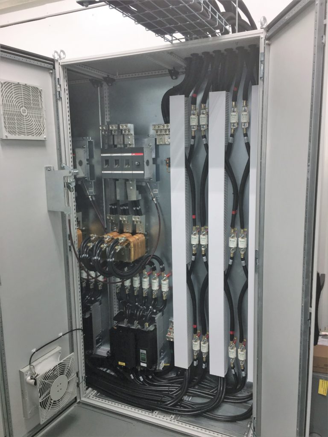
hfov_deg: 48.2
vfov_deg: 61.7
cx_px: 164
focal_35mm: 29
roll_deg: +1.7
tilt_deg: -9.6
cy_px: 218
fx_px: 366
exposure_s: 1/30
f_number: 2.2
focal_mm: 4.15
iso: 32
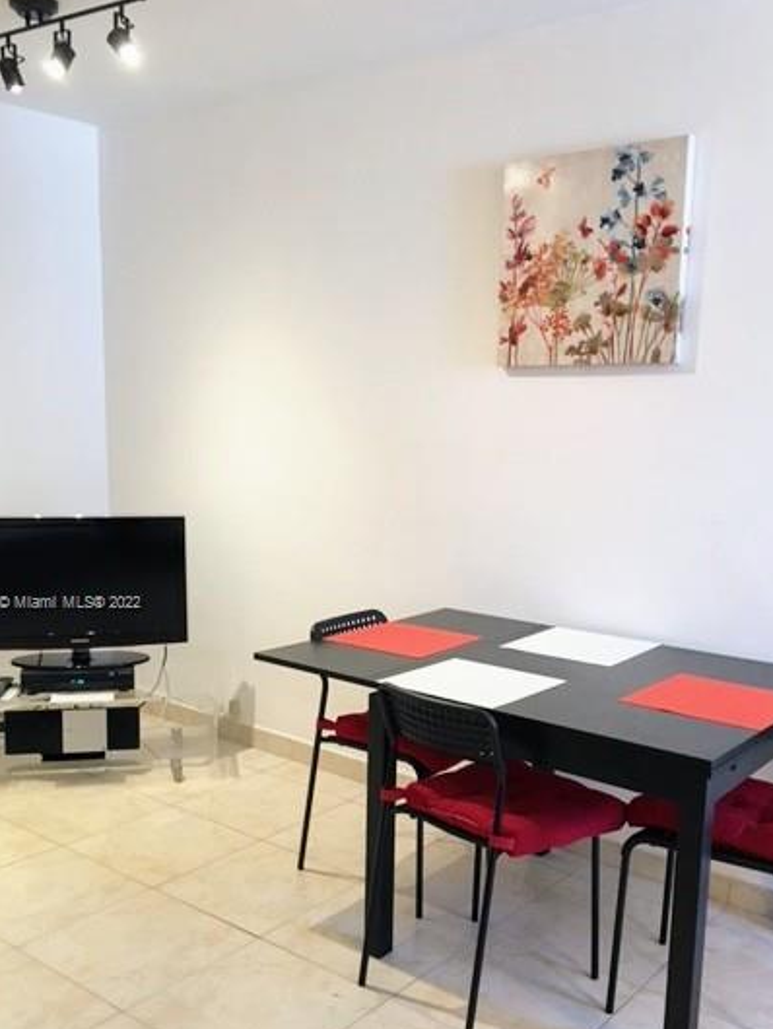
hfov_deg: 40.7
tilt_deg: -10.7
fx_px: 1041
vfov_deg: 52.3
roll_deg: -0.8
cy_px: 604
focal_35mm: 35
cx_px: 385
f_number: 2.2
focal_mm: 4.15
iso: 125
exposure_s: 1/30
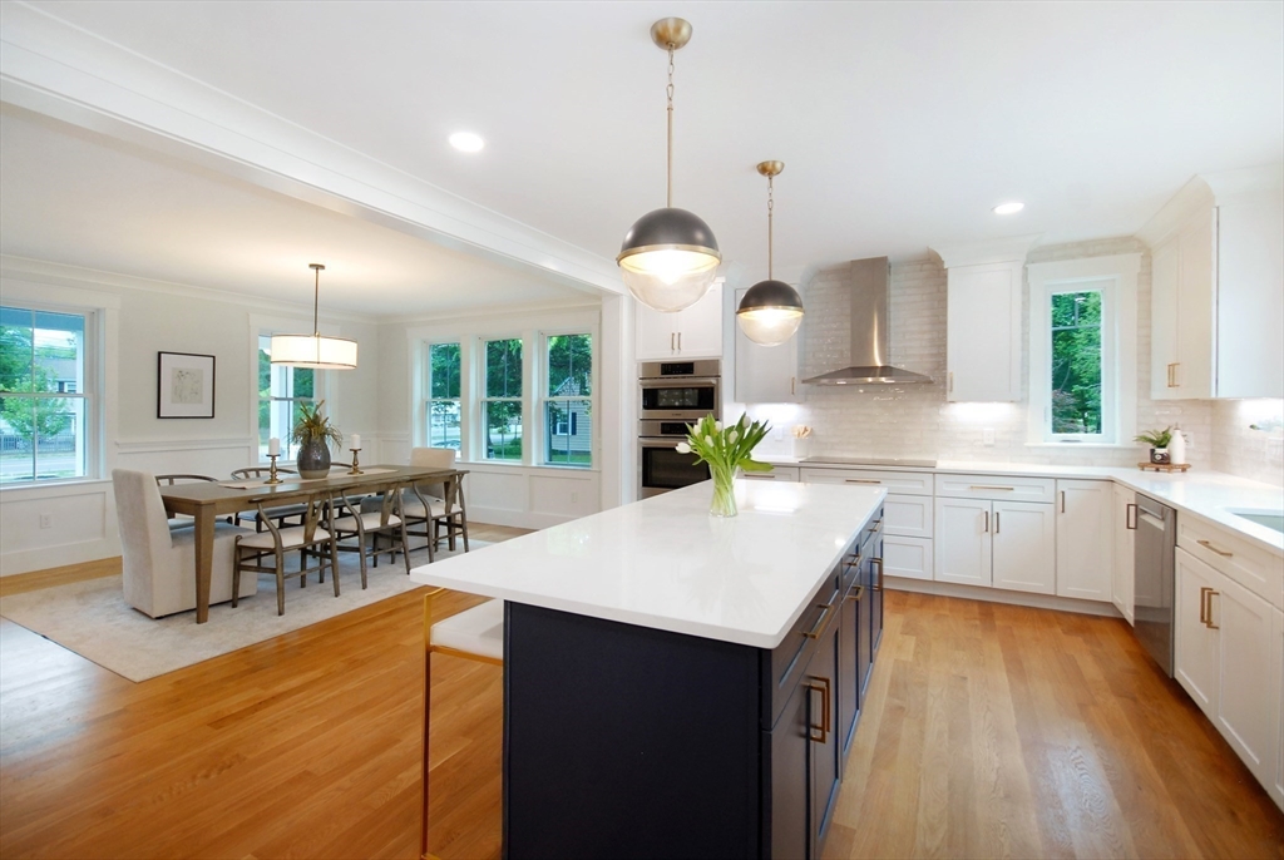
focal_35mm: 15
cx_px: 642
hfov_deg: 100.3
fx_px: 536
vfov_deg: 77.5
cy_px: 430
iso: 500
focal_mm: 10
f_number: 5
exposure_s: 1/60
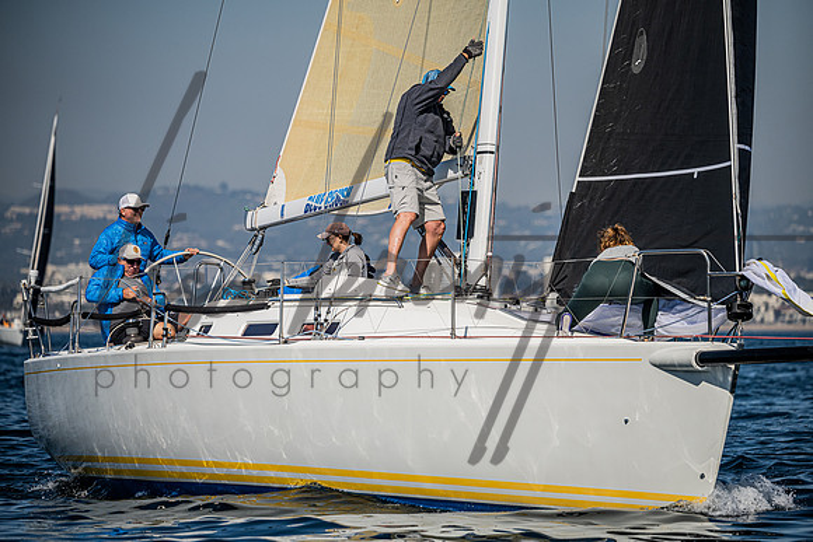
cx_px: 406
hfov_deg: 8.6
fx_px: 5430
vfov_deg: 5.7
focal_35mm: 240
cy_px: 271
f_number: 5
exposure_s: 1/6400
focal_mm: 240
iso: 400
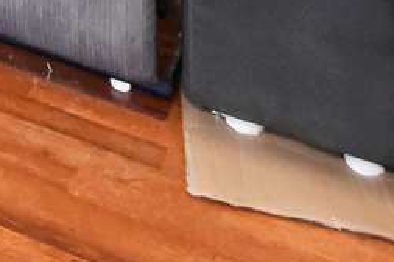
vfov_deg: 9.2
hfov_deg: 14.4
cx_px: -433
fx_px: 1246
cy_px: -555
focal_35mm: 114
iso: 1600
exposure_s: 1/80
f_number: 4
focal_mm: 10
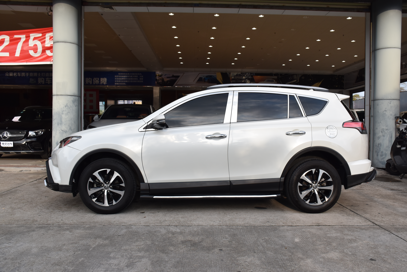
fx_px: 373
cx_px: 204
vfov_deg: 40.0
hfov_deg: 57.2
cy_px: 136
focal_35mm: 33
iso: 360
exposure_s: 1/250
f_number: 8
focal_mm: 22
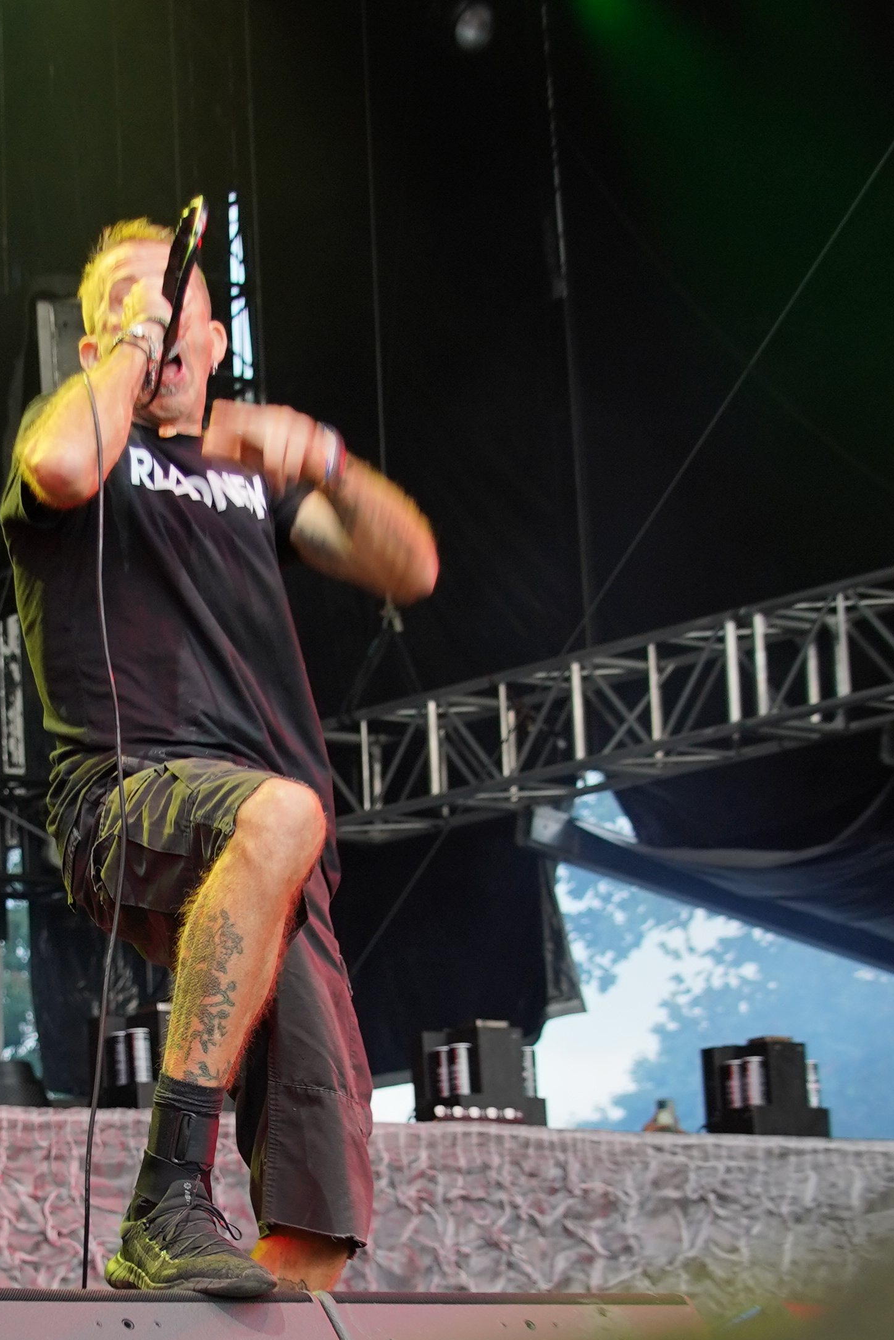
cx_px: 148
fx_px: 4321
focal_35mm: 116
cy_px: 1017
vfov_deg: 17.5
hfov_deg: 11.8
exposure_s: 1/125
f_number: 4
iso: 250
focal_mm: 42
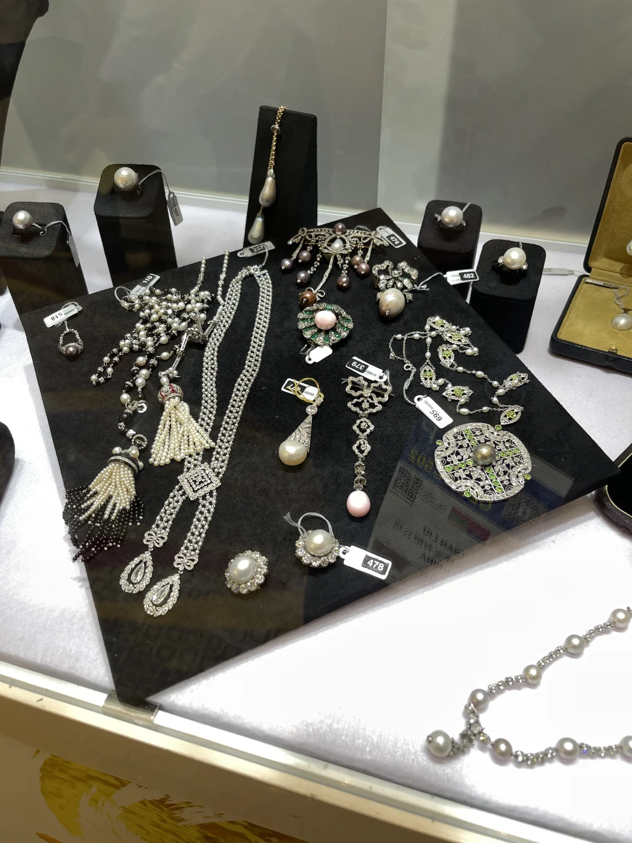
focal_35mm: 25
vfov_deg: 69.4
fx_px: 609
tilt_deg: -43.3
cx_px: 316
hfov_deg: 54.9
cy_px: 422
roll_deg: +0.4
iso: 50
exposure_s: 1/100
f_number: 1.6
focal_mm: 5.1
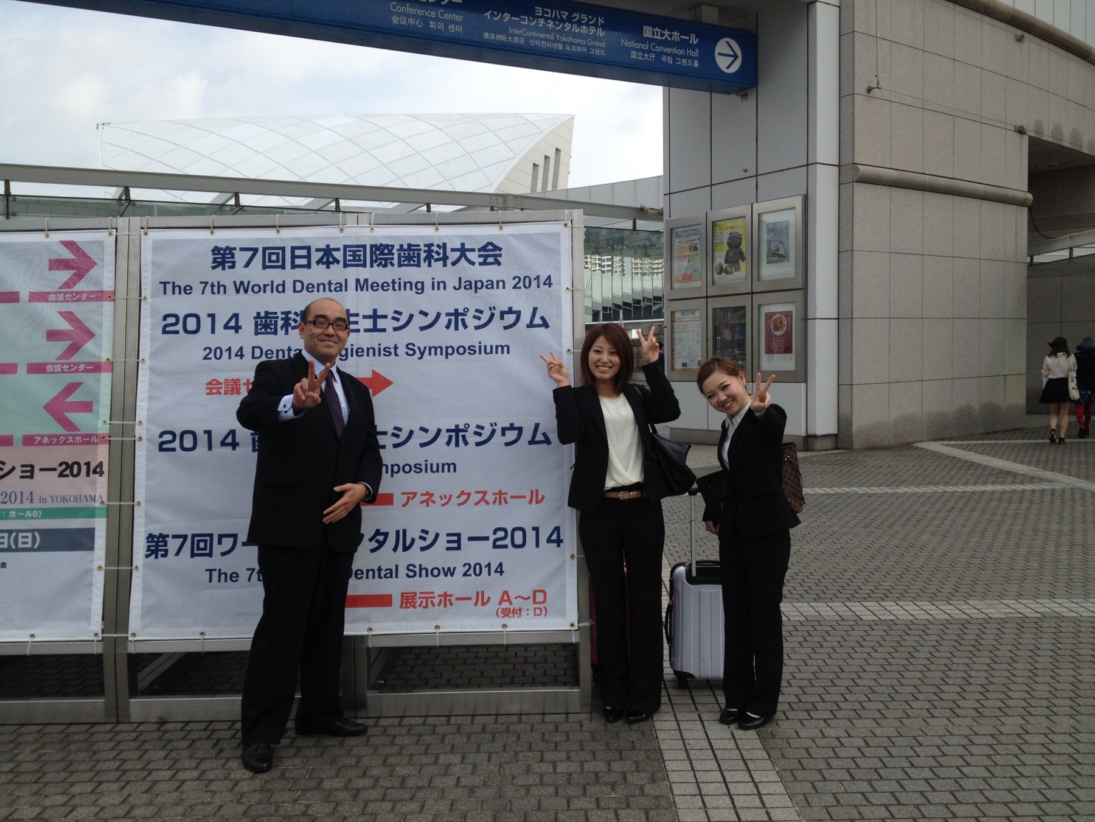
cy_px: 411
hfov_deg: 52.6
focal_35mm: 35
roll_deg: +0.8
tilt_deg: -5.0
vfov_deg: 40.7
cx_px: 548
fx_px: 1107
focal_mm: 4.28
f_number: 2.4
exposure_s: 1/1346
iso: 50
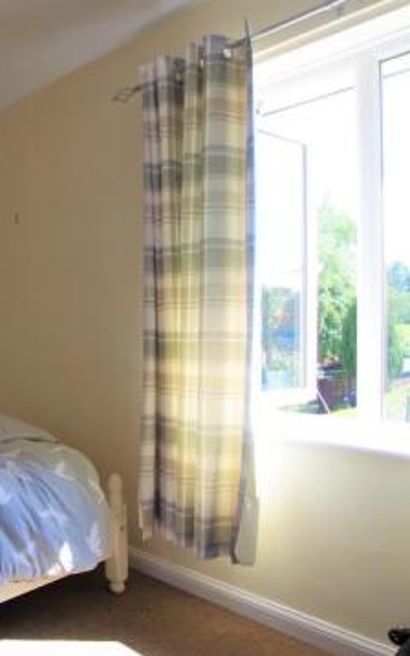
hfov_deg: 38.2
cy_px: 333
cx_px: -25
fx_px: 500
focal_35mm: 28
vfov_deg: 66.4
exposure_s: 1/80
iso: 200
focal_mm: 10
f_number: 5.6
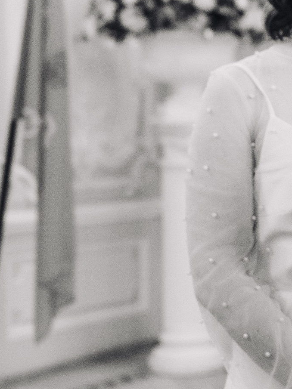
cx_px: 547
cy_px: 132
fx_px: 1608
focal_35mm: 143
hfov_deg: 9.8
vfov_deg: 13.8
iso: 1600
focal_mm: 35
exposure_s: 1/160
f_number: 2.5
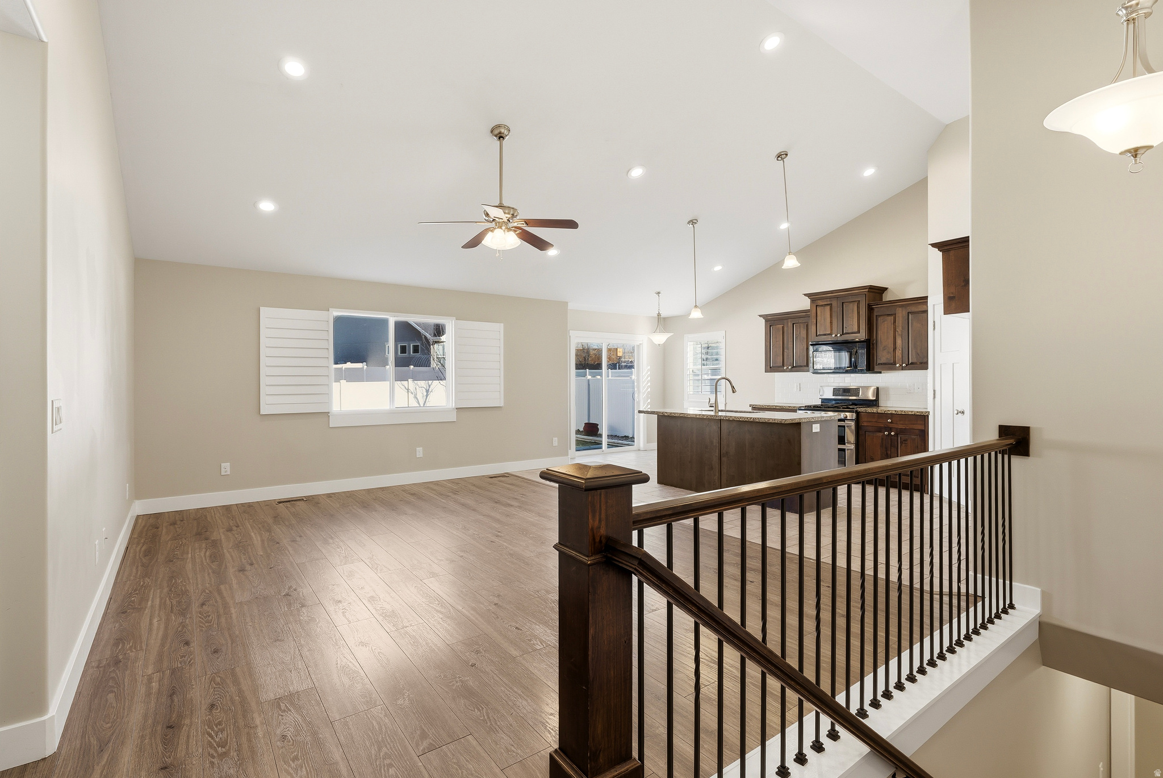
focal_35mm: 16
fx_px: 517
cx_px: 582
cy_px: 389
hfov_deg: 96.7
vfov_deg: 73.8
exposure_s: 1/125
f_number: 8
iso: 125
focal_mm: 16
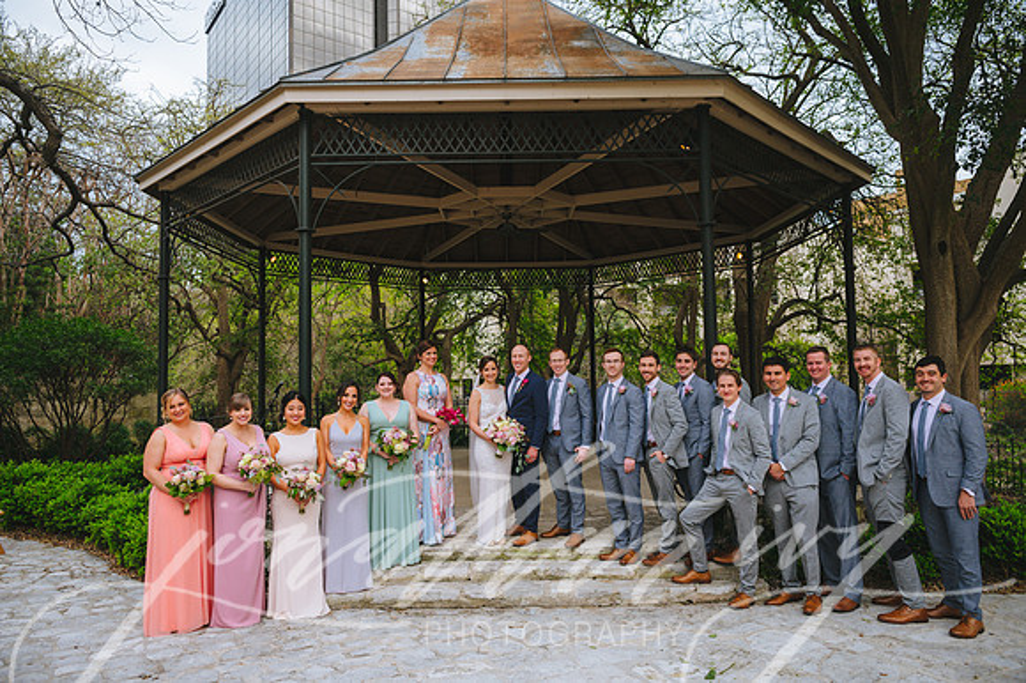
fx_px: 684
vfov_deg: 53.1
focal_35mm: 24
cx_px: 513
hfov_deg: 73.8
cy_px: 342
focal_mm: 24
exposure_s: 1/2000
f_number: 2.8
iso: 400
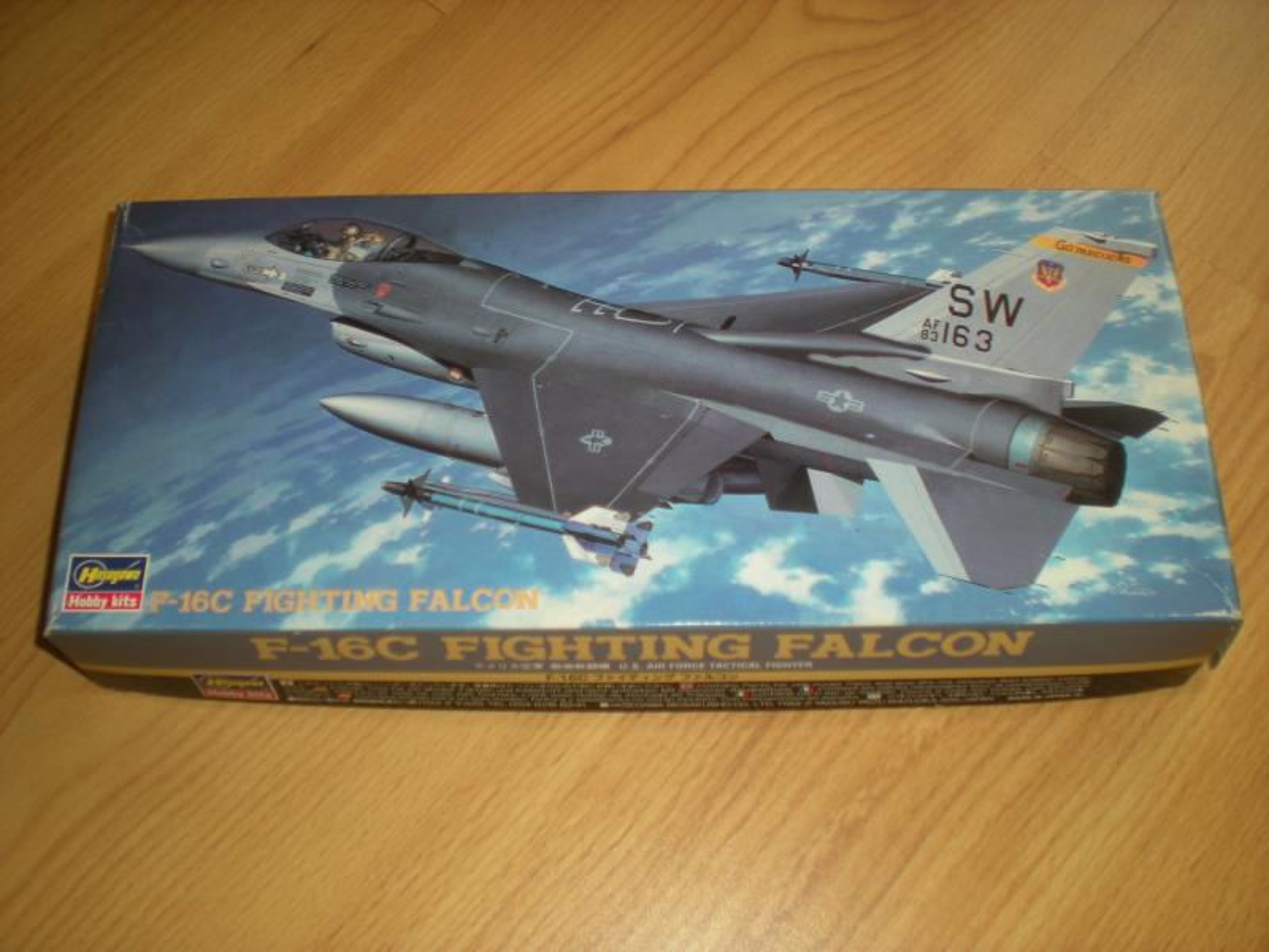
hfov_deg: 49.0
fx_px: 1393
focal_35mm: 38
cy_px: 476
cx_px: 634
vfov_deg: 37.7
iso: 64
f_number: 3.1
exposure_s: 1/51
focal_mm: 6.3
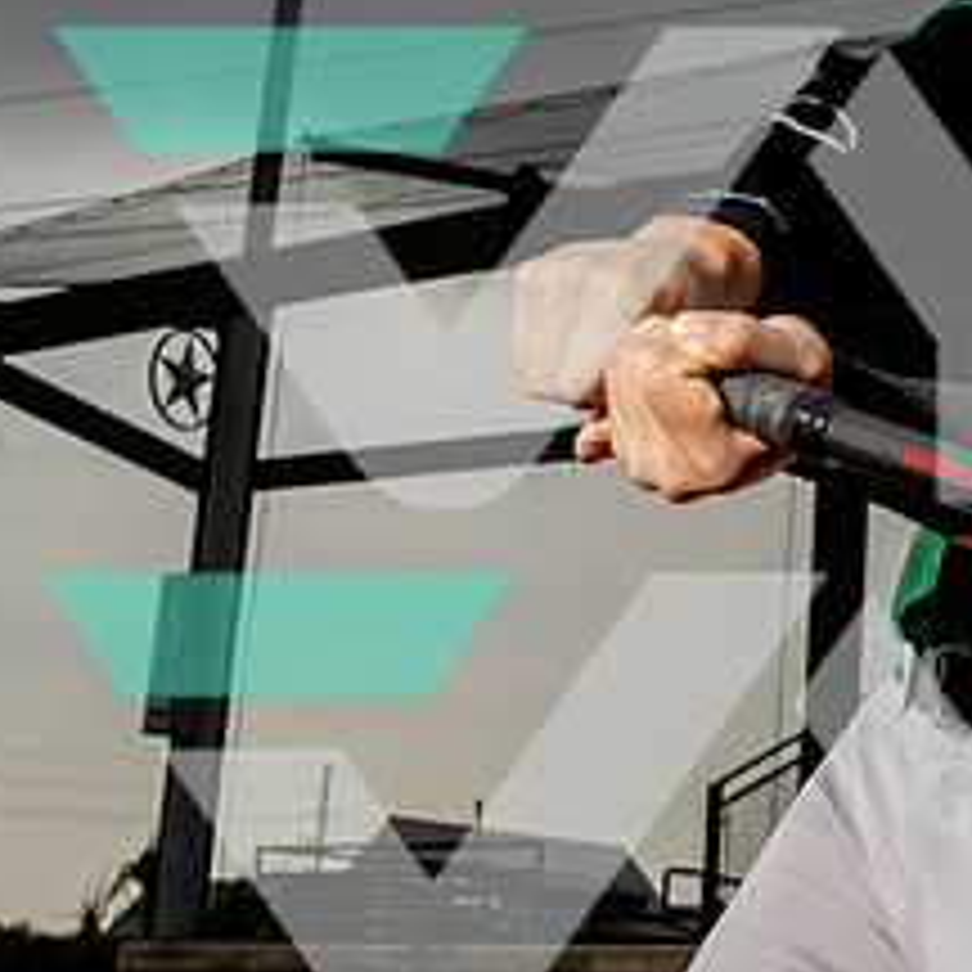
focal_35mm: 80
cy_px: 268
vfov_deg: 21.5
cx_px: 1202
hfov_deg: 20.1
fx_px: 2541
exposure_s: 1/250
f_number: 7.1
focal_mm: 35
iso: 320
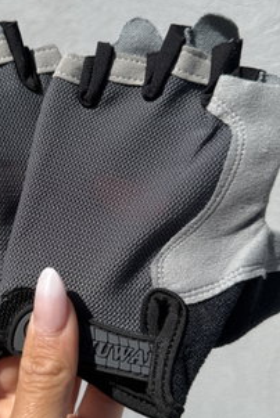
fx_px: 512
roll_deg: -3.0
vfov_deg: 44.5
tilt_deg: -13.2
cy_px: 207
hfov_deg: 29.7
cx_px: 49
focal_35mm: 44
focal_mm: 6.76
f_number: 1.78
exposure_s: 1/4975
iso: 80
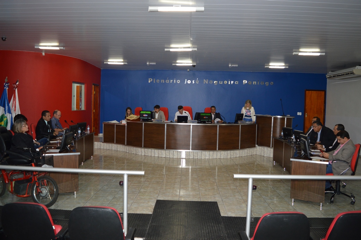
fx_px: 271
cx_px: 180
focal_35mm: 27
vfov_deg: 47.9
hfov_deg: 67.4
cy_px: 120
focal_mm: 18
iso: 560
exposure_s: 1/60
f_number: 3.5
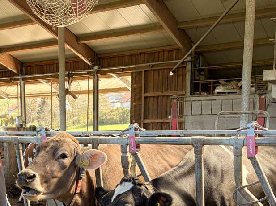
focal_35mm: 56
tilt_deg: -8.5
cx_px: 83
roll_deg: +1.0
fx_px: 446
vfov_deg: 24.9
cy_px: 202
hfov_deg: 33.9
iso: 50
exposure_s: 1/122
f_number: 1.6
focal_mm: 5.96
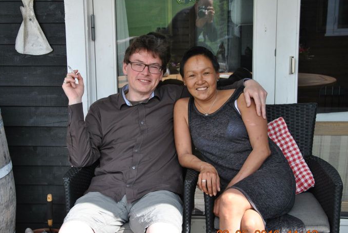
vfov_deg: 22.7
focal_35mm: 60
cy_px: 119
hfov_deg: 33.3
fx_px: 581
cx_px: 152
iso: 100
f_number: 6.3
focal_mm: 34
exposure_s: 1/160
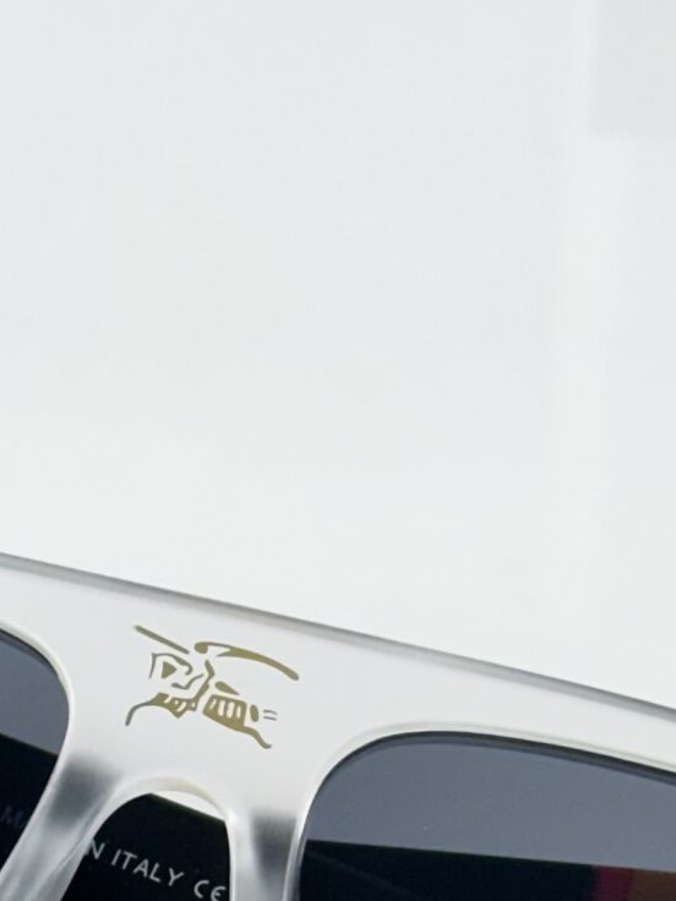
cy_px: 880
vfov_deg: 11.7
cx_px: 138
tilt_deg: -38.9
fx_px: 4348
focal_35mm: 167
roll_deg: +1.1
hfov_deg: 8.9
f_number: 1.78
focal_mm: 6.86
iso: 80
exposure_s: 1/100
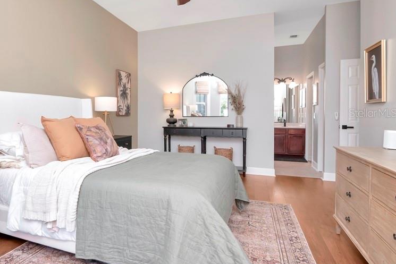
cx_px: 127
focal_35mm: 23
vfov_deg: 55.6
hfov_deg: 74.1
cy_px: 113
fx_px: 250
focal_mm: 11
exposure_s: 1/80
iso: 800
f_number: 7.1
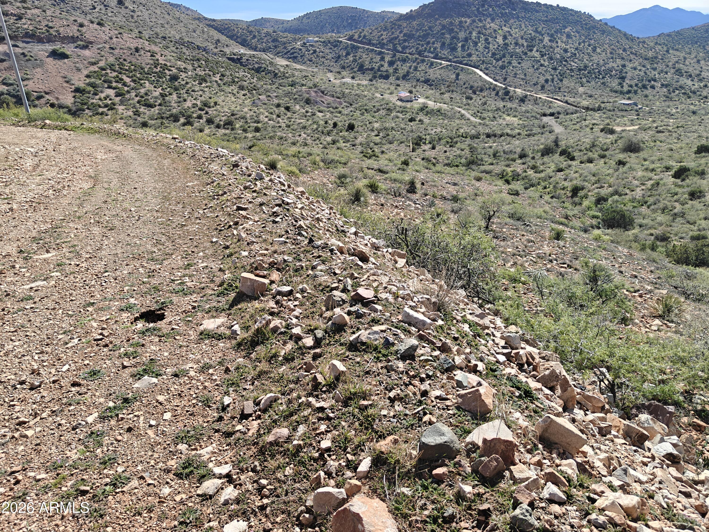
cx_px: 354
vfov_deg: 56.8
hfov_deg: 71.6
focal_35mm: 24
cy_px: 266
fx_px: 492
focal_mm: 5.59
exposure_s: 1/715
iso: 80
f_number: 1.8
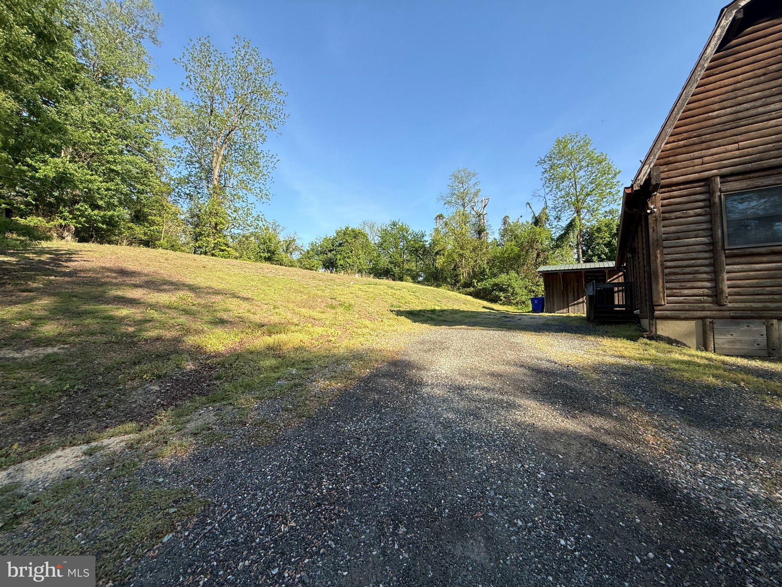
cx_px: 391
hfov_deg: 102.1
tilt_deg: +4.3
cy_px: 294
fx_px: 316
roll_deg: -0.7
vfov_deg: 85.7
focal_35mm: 14
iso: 50
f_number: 2.2
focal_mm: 2.22
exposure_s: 1/1050
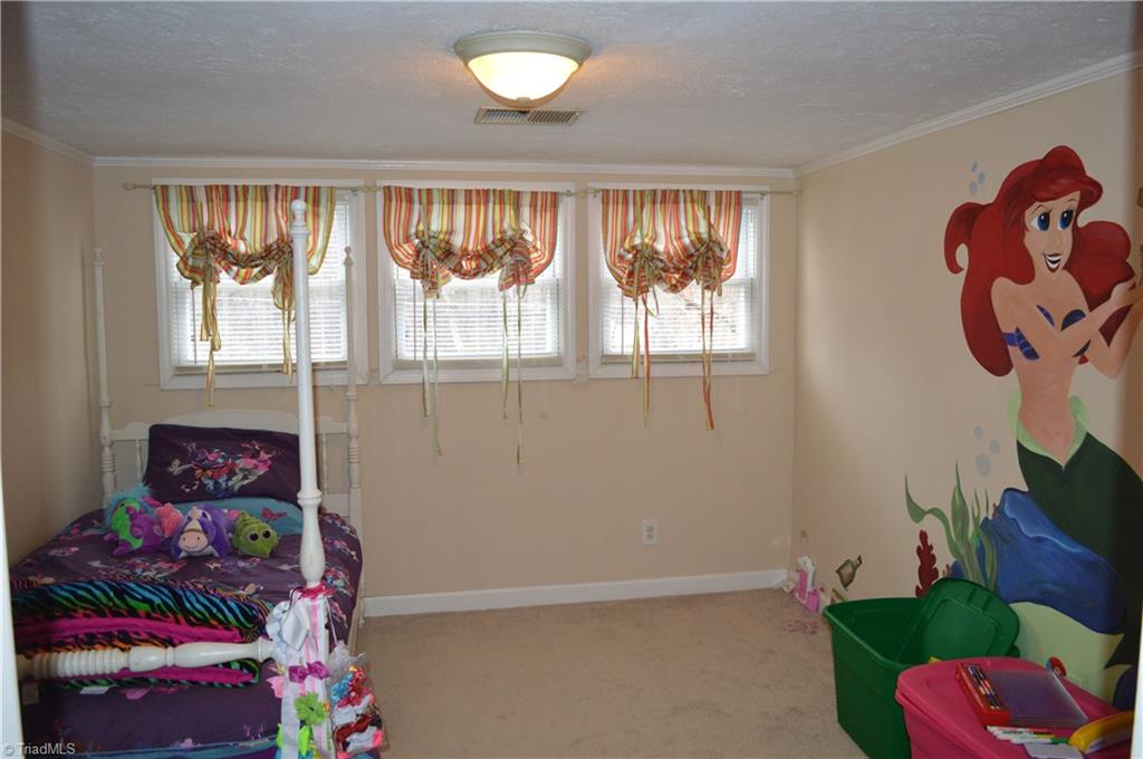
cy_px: 380
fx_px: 856
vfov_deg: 47.8
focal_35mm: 27
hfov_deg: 67.4
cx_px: 572
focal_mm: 18
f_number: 3.5
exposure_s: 1/60
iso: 1100
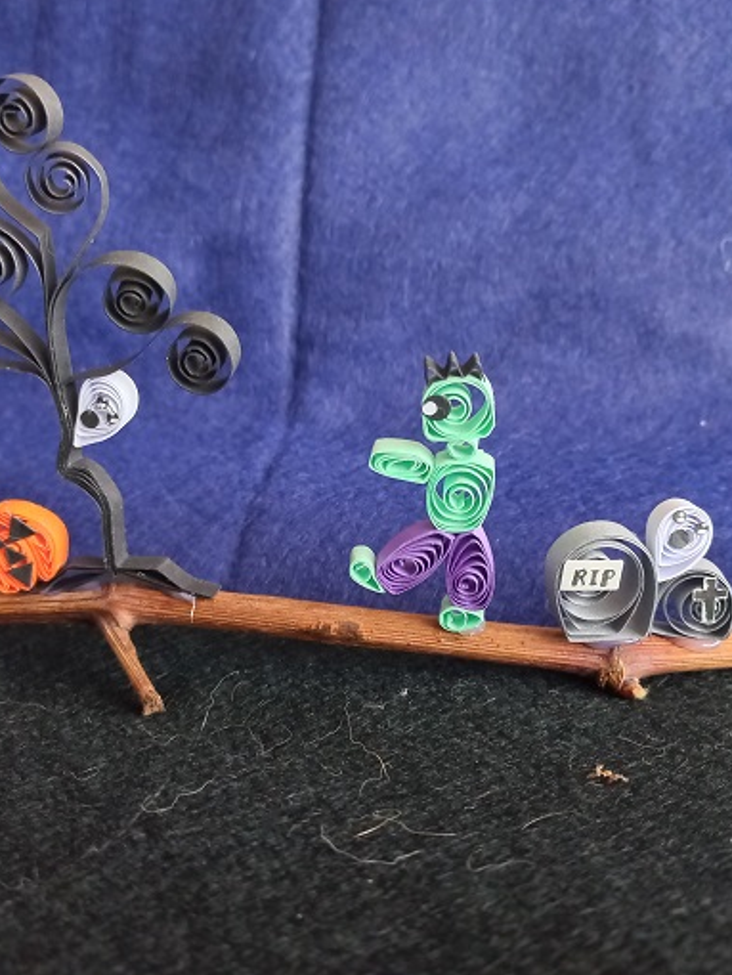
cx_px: 336
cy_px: 481
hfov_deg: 41.8
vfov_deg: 53.9
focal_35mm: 34
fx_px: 958
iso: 800
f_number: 1.8
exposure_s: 1/24
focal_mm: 4.6
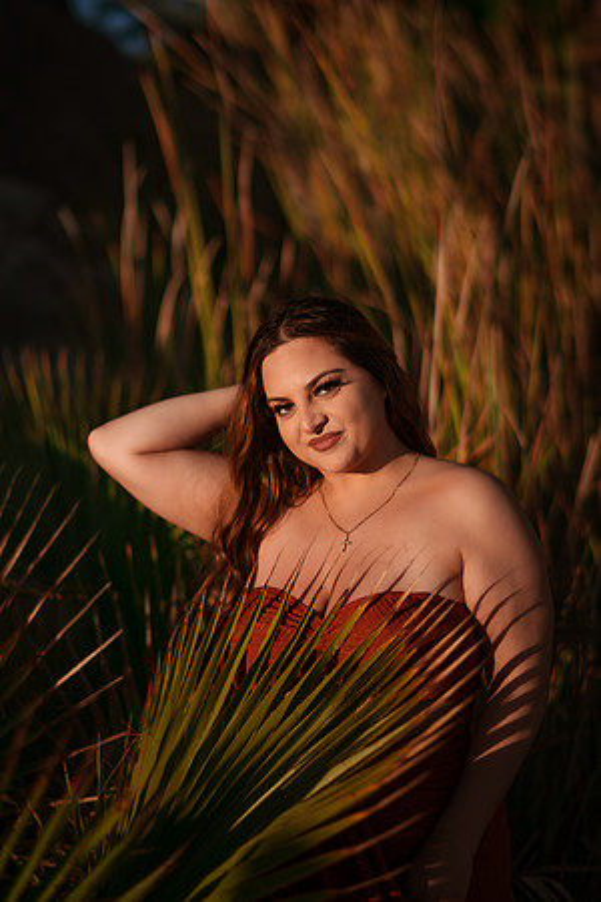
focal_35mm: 58
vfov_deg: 34.5
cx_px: 300
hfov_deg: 23.4
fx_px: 1452
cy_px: 451
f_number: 1.4
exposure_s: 1/8000
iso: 100
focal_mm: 58
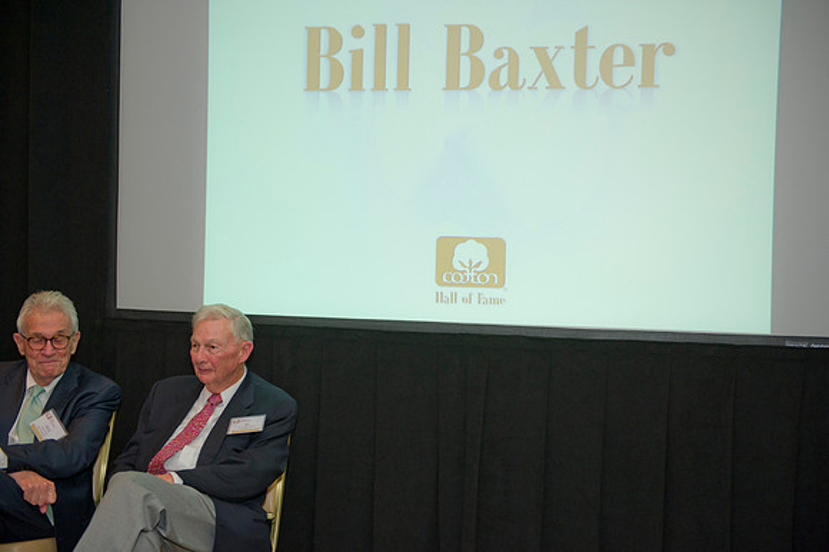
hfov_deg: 39.6
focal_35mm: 50
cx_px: 414
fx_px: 1151
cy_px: 276
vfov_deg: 27.0
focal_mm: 50
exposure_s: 1/100
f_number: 3.2
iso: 800
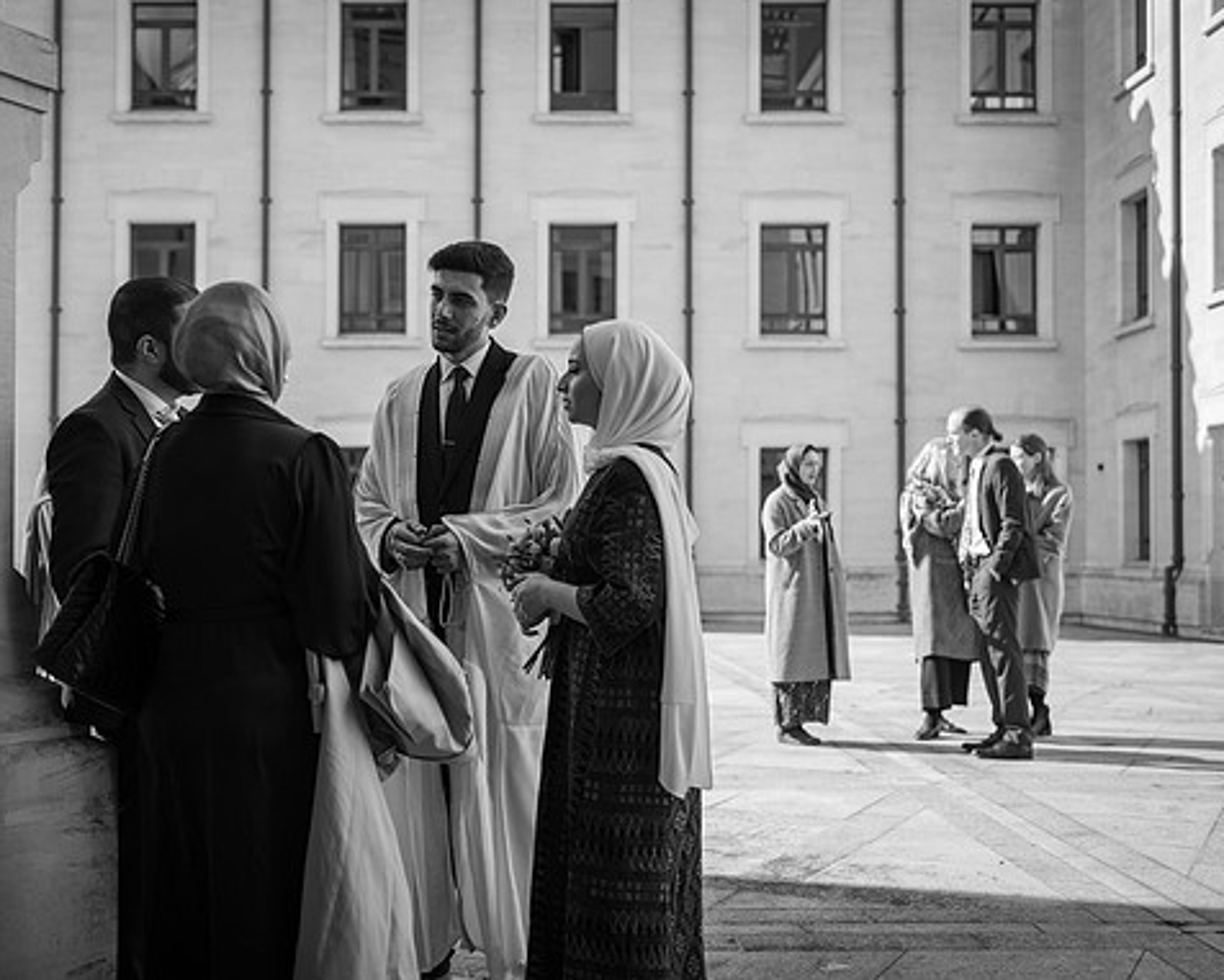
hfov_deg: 39.4
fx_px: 1703
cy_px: 487
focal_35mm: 47
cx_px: 493
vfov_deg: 32.1
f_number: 2.8
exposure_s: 1/1250
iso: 100
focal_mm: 40
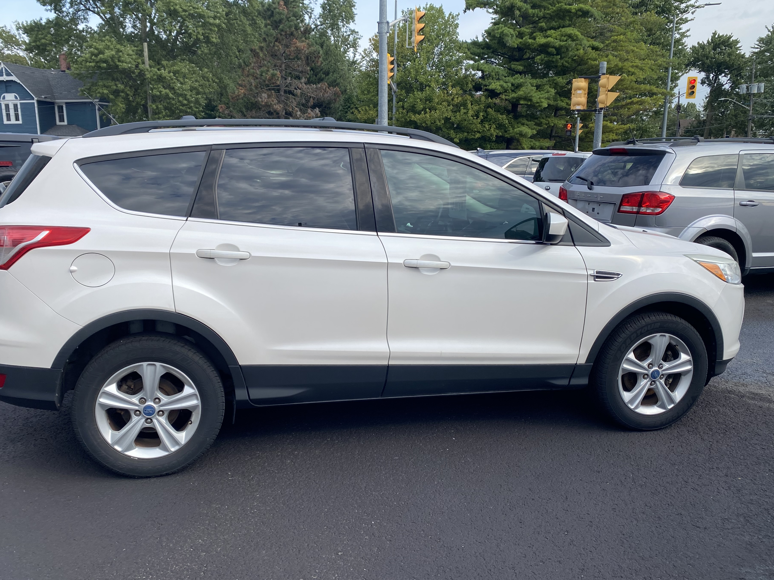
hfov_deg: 61.6
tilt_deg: -12.0
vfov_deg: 48.2
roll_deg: -0.3
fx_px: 648
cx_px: 368
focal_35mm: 29
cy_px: 298
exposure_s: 1/1193
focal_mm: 4.25
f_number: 1.8
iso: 32
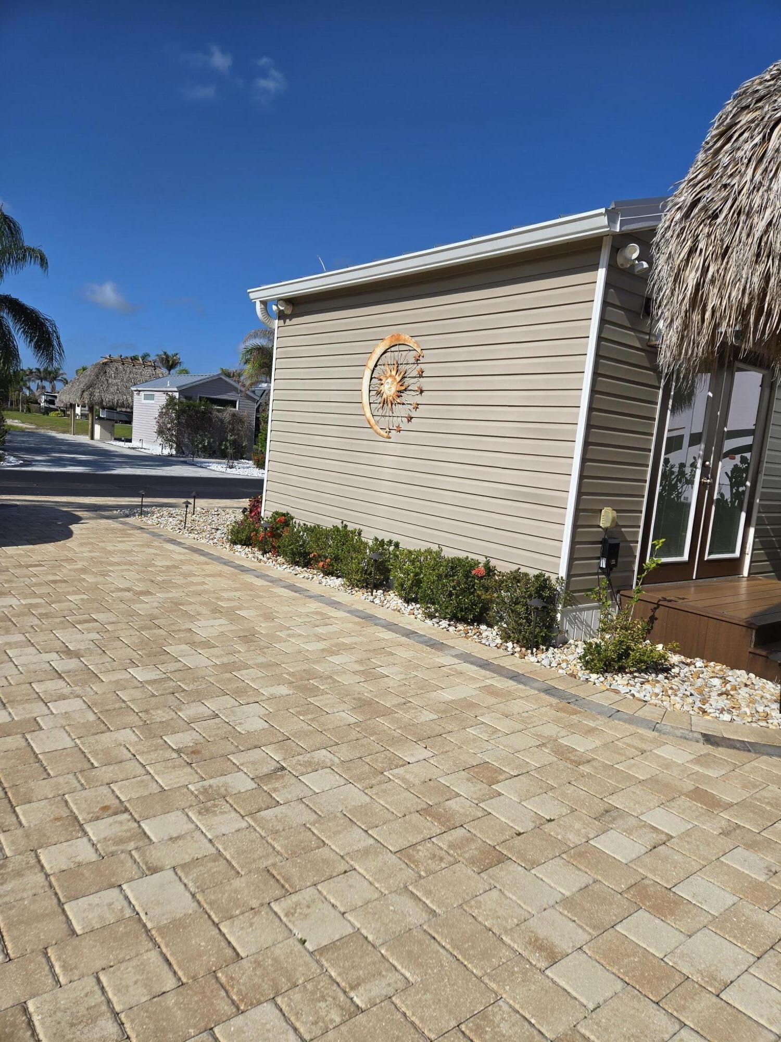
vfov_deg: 73.9
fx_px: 692
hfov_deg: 58.9
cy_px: 521
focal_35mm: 23
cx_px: 390
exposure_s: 1/3559
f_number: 1.8
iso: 25
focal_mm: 5.4
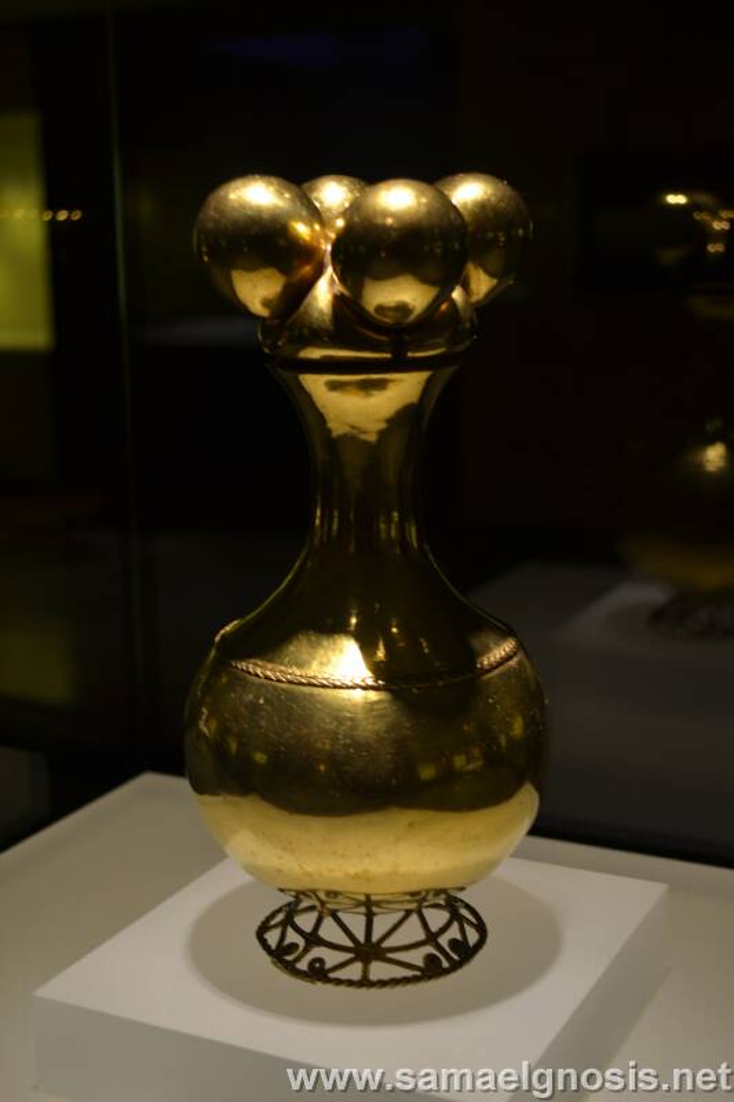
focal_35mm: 51
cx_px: 367
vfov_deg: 38.9
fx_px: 1560
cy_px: 551
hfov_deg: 26.5
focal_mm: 34
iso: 100
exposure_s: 1/15
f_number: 5
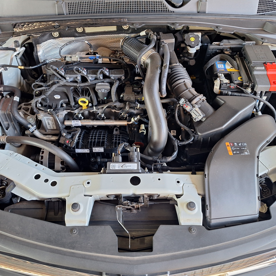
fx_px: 253
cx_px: 130
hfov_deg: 57.3
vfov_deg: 57.3
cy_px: 141
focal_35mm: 28
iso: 100
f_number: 1.8
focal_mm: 5.54
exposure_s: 1/40
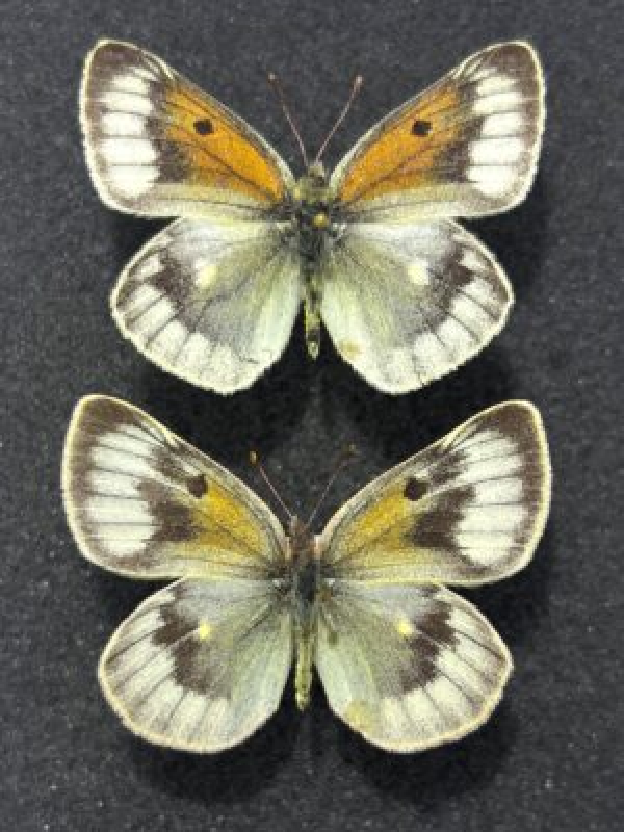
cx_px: 312
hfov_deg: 53.1
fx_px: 625
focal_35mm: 26
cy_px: 416
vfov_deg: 67.3
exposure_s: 1/408
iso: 50
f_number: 1.6
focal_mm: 5.96
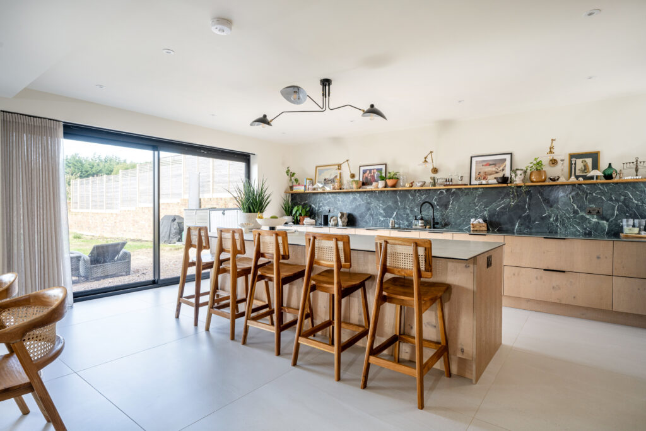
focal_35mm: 19
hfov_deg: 86.9
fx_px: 341
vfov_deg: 64.6
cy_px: 216
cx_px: 323
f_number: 9
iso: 200
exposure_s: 1/15
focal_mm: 19
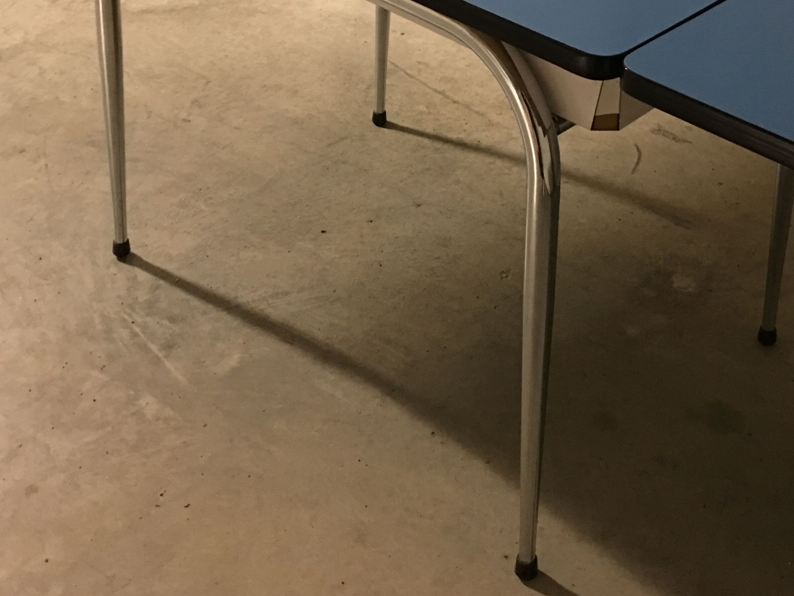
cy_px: 128
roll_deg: -4.3
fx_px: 1124
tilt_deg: -31.9
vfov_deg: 29.1
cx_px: 495
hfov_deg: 38.7
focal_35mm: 49
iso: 100
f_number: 2.2
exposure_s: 1/4
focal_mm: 4.15
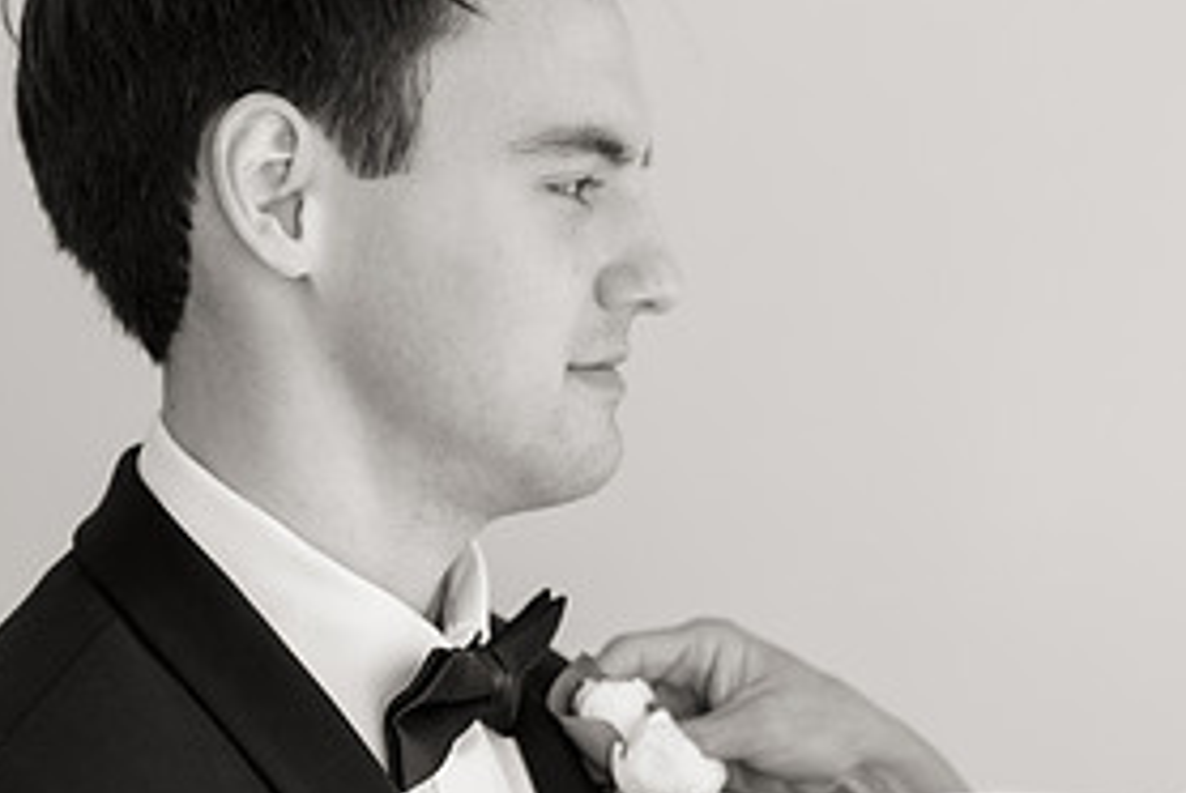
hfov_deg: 16.1
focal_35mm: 125
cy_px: 480
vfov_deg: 11.0
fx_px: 4122
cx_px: 1148
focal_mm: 60
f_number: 2.8
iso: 400
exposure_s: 1/400
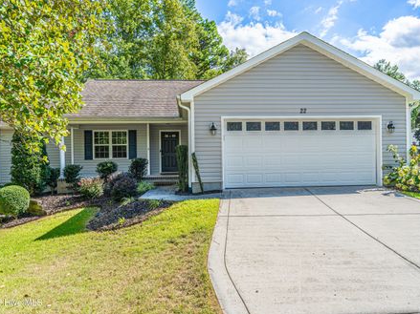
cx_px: 213
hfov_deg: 65.3
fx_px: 328
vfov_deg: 51.3
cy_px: 158
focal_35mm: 27
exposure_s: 1/320
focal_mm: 24
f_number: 5.6
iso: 100
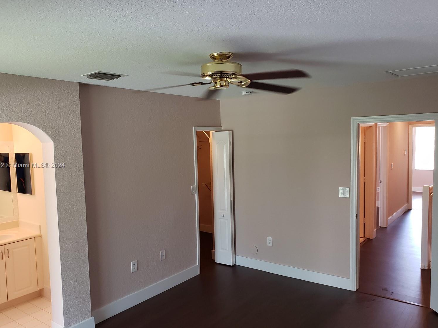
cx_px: 206
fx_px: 354
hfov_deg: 63.4
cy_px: 166
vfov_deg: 49.7
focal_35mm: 28
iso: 250
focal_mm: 4.3
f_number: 2.4
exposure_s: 1/60
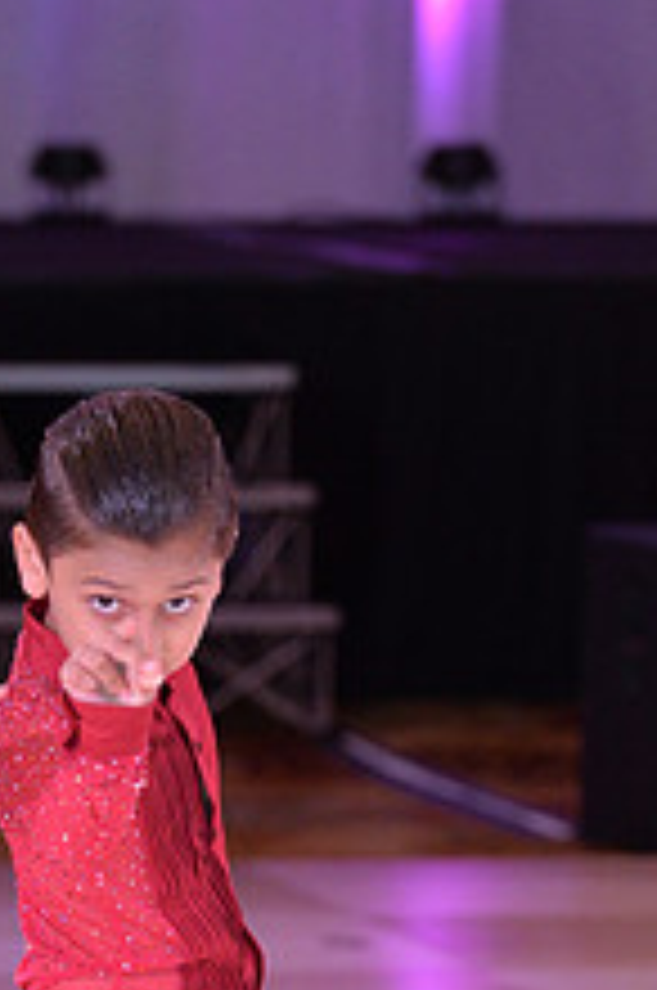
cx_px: -169
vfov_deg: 3.9
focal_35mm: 527
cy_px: 1148
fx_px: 14471
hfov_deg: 2.6
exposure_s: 1/250
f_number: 5.6
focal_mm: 200
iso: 2000
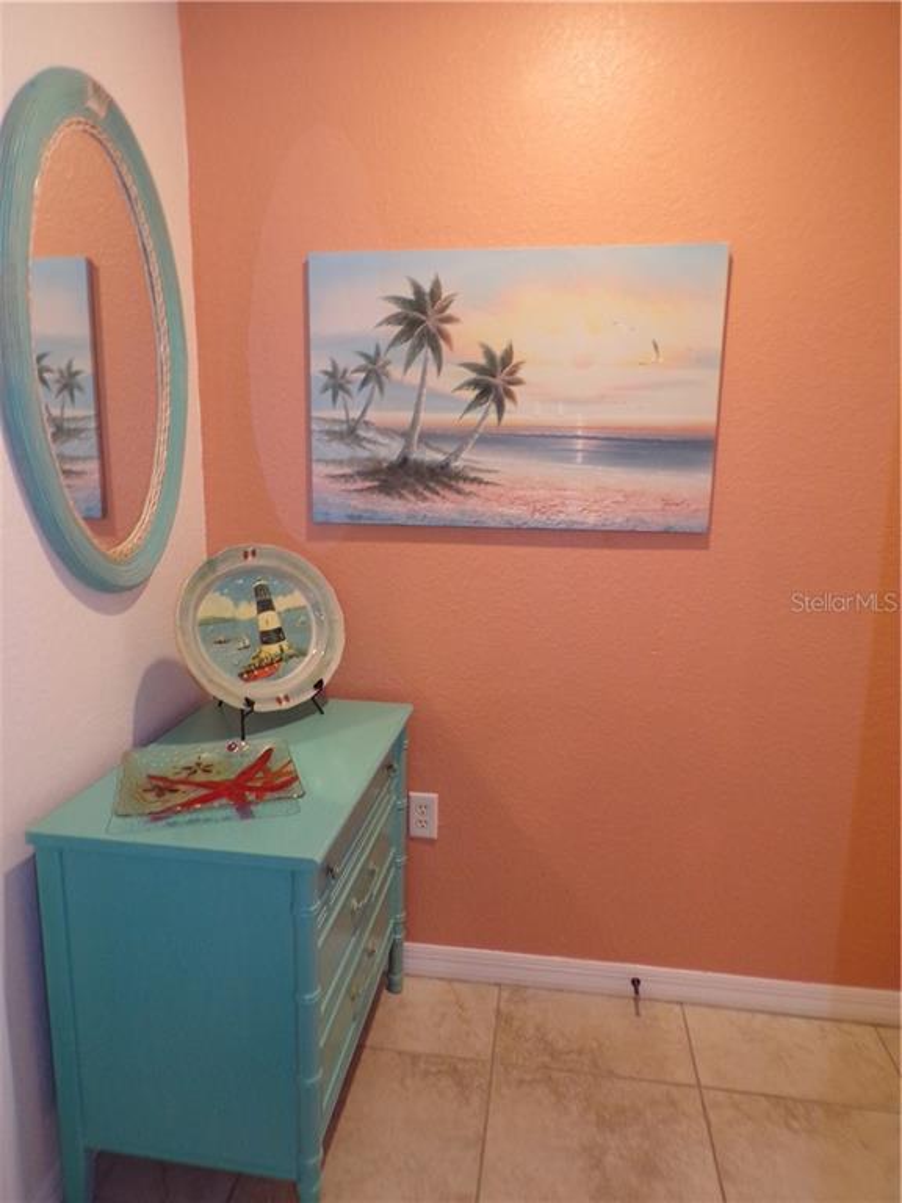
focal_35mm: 24
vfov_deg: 71.6
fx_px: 834
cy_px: 602
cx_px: 451
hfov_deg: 56.8
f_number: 3
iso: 200
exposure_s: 1/34
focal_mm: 4.3
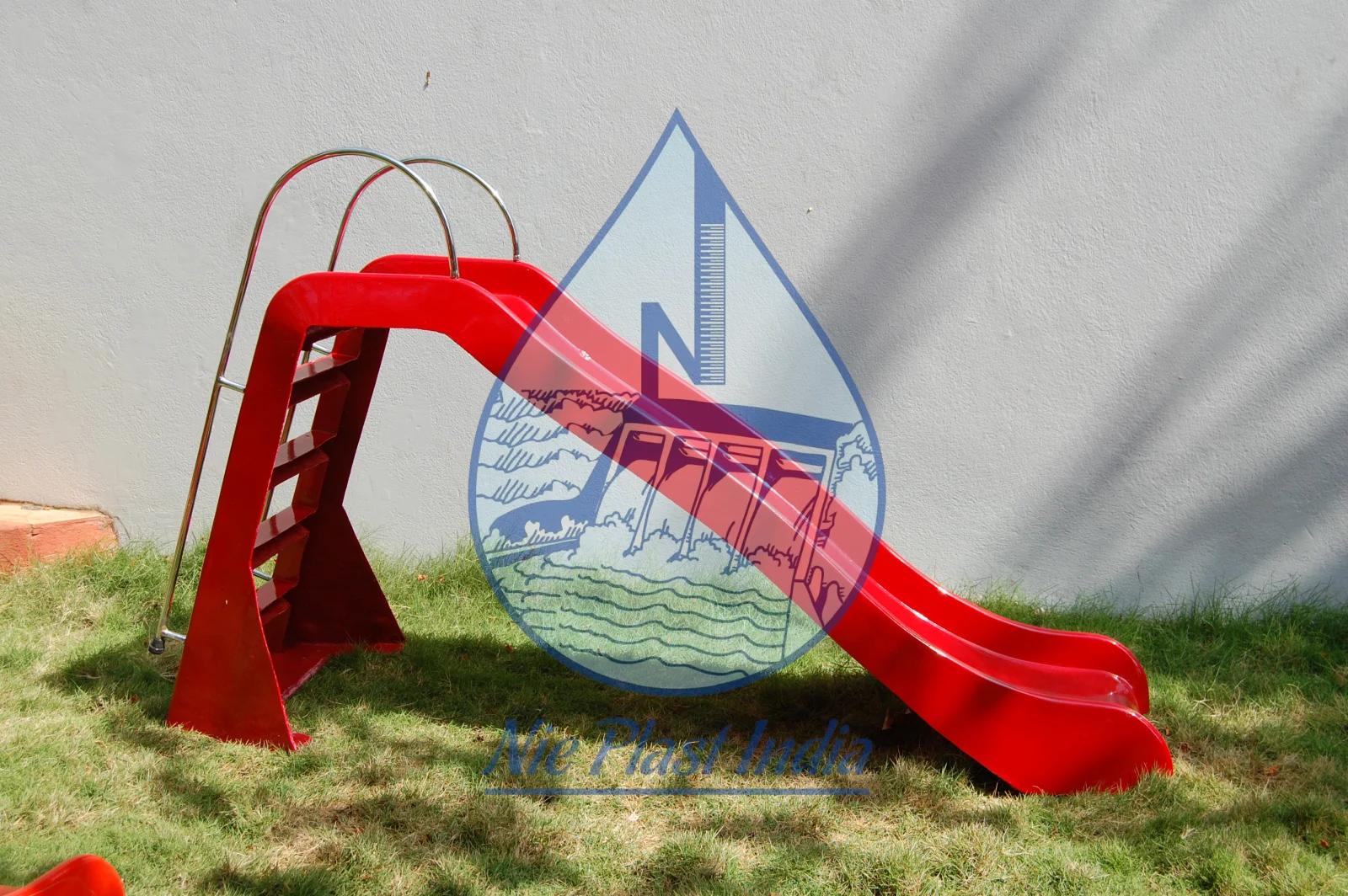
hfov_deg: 46.4
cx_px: 674
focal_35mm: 42
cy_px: 448
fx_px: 1571
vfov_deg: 31.8
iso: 200
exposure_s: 1/250
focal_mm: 28
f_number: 8
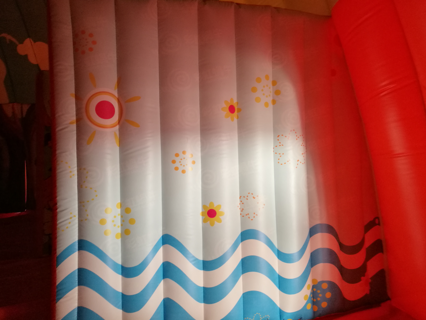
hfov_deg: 65.3
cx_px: 213
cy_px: 160
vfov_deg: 51.4
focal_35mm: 27
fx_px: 332
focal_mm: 4.5
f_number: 2.2
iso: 320
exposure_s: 1/33.3
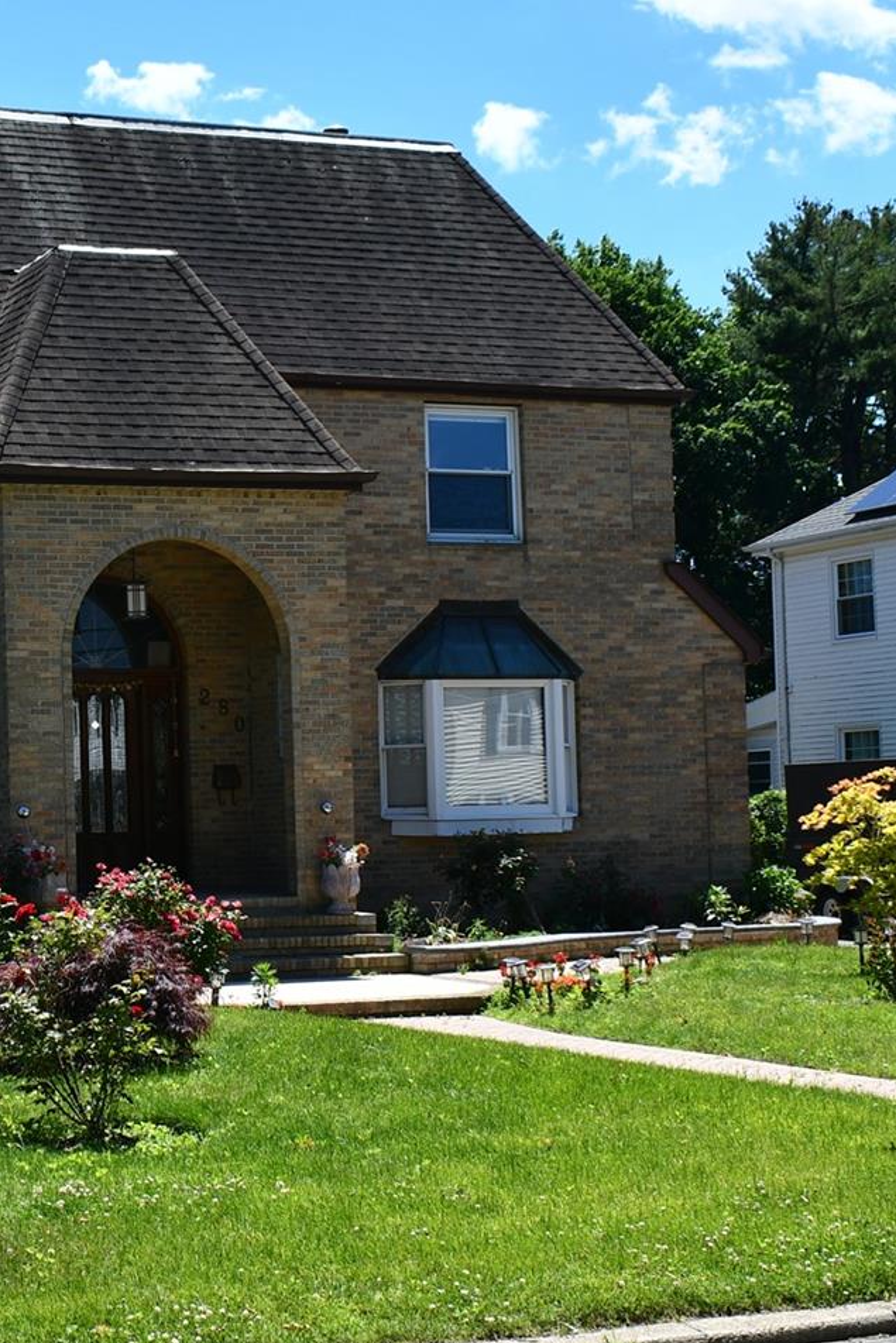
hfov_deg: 18.8
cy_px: 758
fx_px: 2649
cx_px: 42
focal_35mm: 71
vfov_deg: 28.4
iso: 100
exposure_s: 1/250
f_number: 8
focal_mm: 22
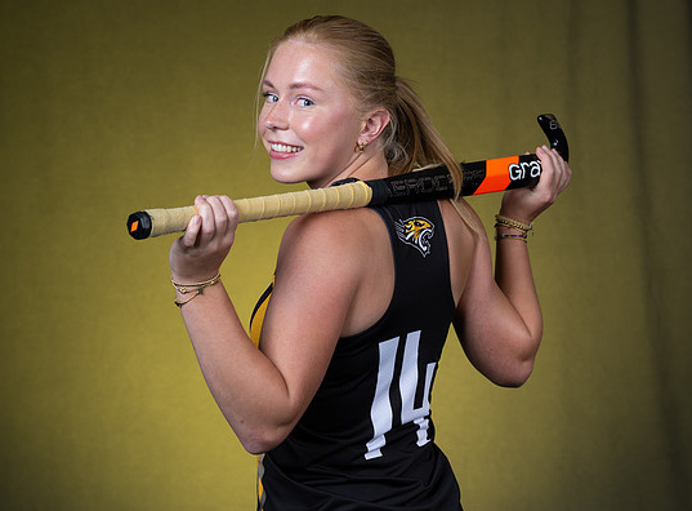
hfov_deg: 20.8
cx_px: 369
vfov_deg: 15.4
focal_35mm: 95
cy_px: 273
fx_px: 1888
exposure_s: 1/160
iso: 100
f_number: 5
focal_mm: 70
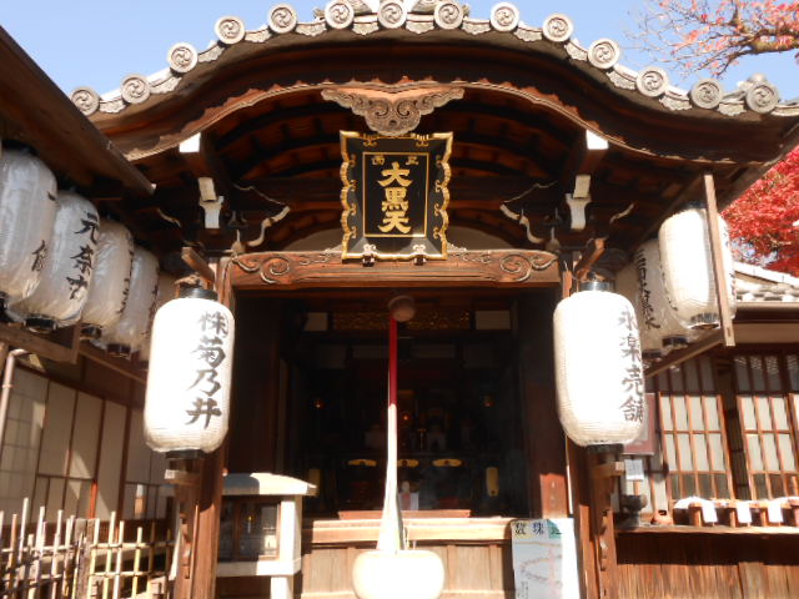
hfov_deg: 60.0
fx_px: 692
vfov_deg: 46.8
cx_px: 400
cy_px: 300
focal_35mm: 30
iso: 80
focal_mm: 5.3
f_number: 3.8
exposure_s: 1/250
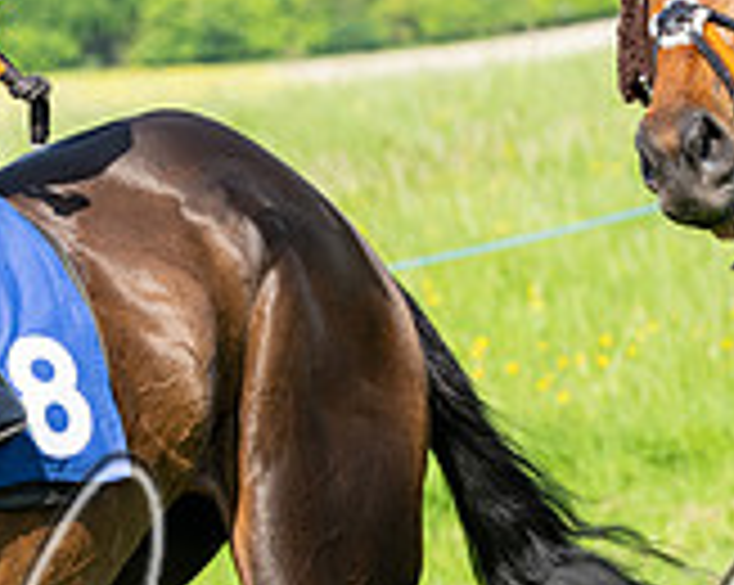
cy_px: 299
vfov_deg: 3.3
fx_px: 10089
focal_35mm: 465
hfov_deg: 4.1
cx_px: 1029
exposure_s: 1/800
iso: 200
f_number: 5
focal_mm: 110
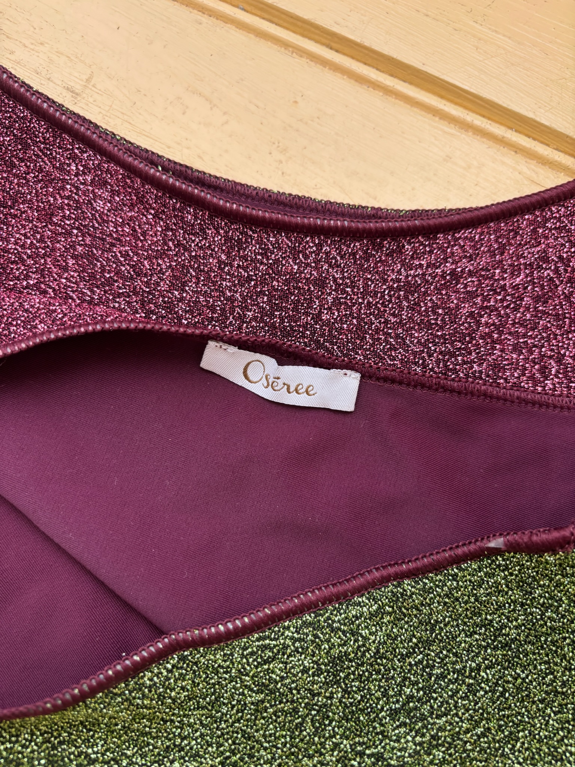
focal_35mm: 26
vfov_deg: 67.3
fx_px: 576
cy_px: 384
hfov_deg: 53.1
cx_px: 288
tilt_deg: -83.1
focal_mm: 5.96
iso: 32
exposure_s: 1/130
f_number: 1.6
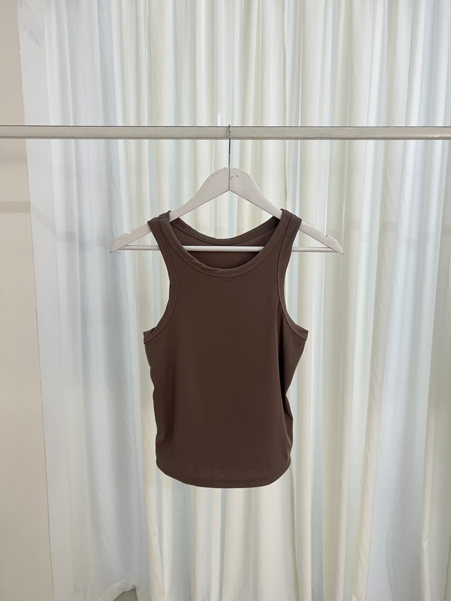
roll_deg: +0.3
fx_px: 452
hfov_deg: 53.1
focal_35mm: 26
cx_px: 226
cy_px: 300
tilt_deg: -8.7
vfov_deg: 67.3
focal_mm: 5.7
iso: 64
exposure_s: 1/50
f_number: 1.5
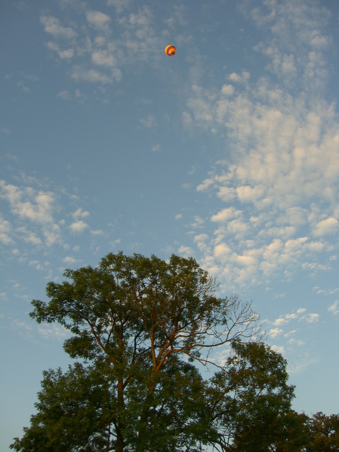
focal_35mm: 38
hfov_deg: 37.7
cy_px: 226
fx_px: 496
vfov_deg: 49.0
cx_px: 170
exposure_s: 1/400
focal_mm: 7.9
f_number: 2.8
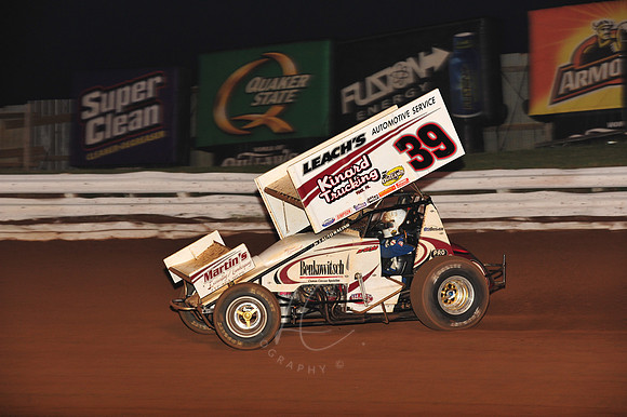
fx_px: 2176
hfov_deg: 16.4
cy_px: 208
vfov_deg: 11.0
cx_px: 314
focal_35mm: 125
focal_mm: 125
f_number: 6.3
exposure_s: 1/320
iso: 1000
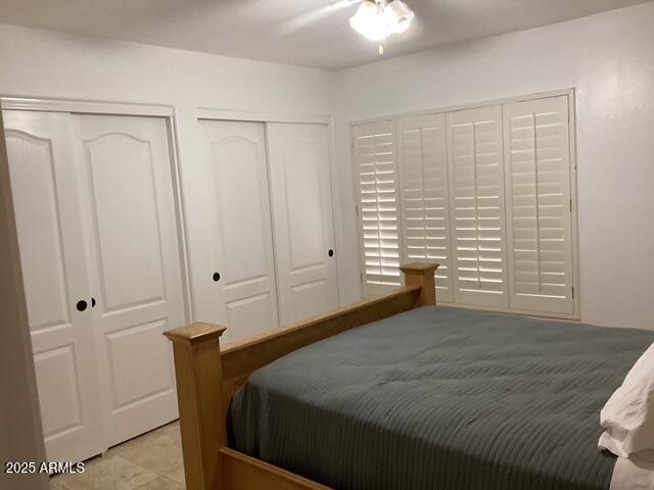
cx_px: 327
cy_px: 245
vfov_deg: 45.4
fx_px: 586
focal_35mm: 31
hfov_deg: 58.4
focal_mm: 3.3
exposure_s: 1/60
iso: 320
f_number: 2.4
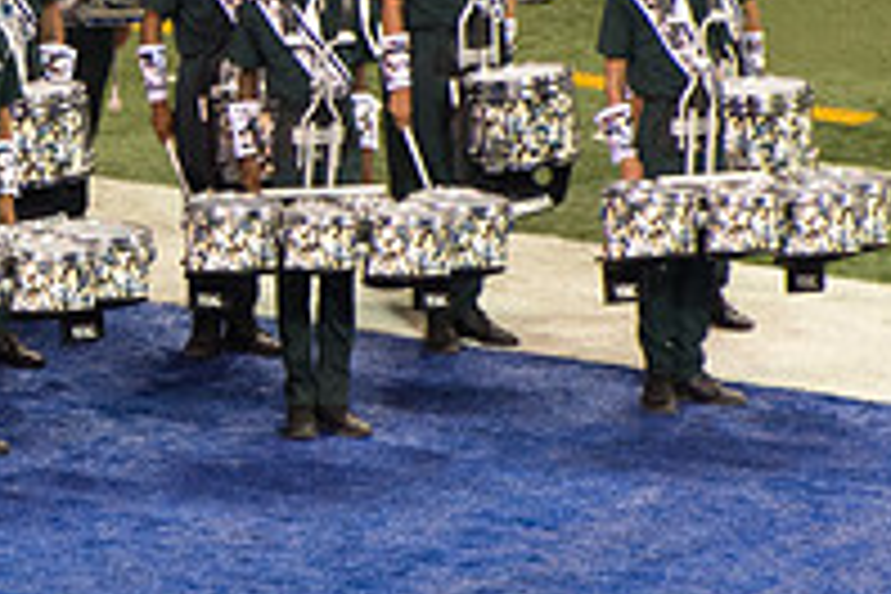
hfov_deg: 1.5
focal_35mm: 1374
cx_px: -35
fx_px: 34004
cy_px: 141
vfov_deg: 1.0
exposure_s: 1/320
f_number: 5.6
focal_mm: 300
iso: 2000
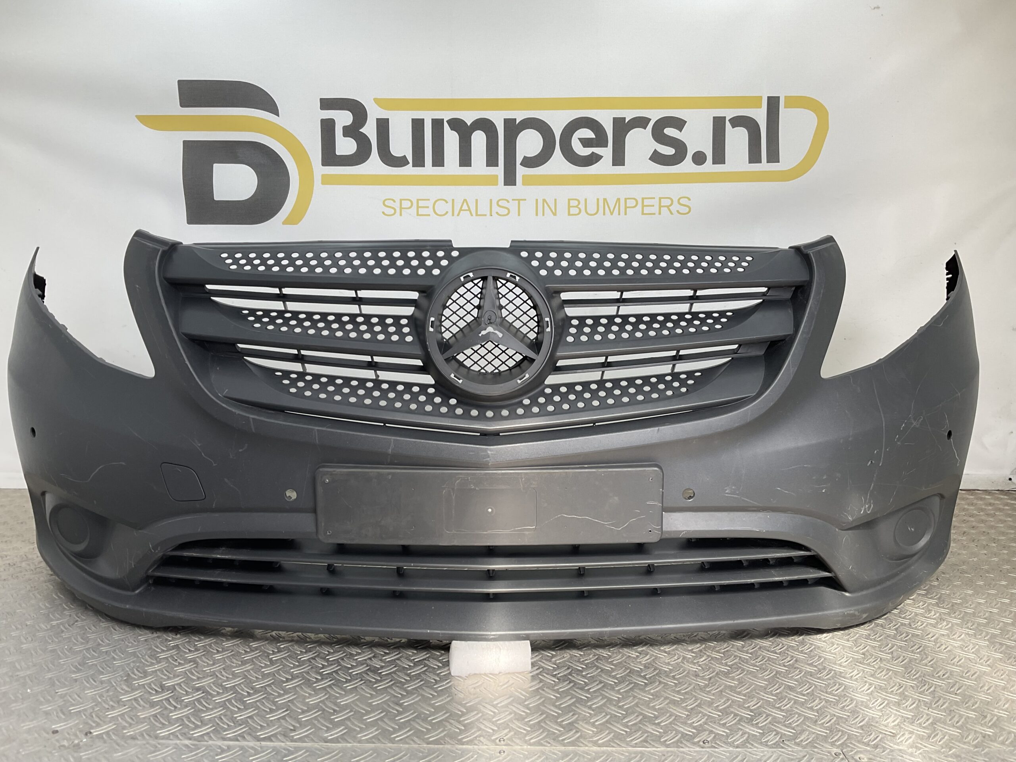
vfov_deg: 48.2
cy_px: 381
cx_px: 508
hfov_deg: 61.7
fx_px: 851
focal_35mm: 29
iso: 16
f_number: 1.8
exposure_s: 1/144
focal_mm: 3
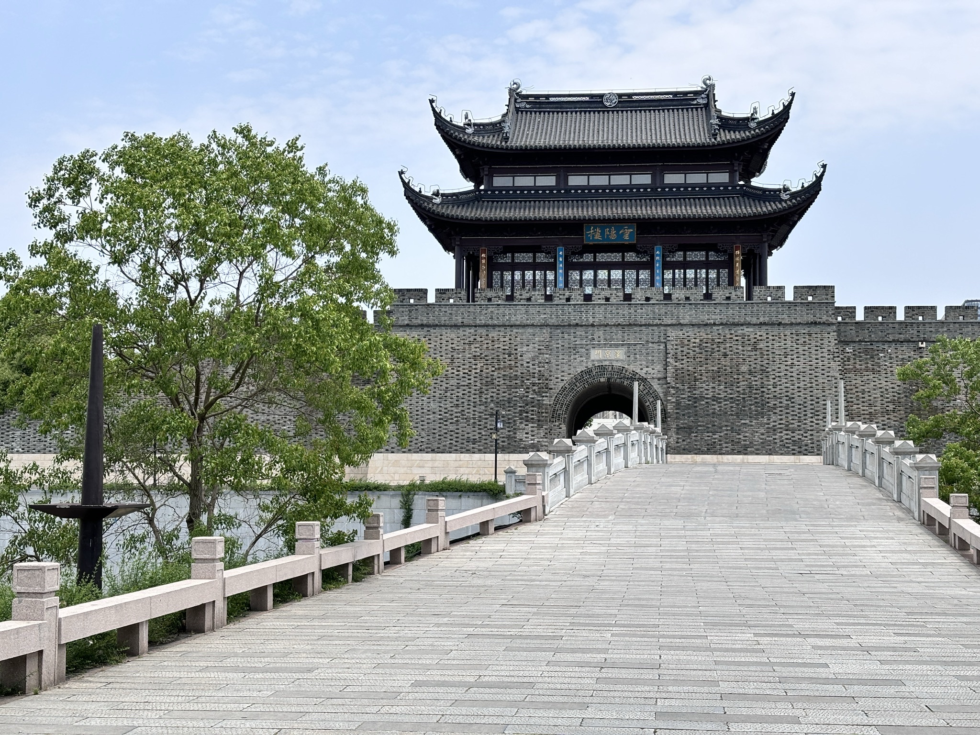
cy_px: 368
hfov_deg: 36.8
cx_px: 490
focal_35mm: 52
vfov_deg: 28.0
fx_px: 1472
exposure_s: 1/2151
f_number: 1.6
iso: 40
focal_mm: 5.96
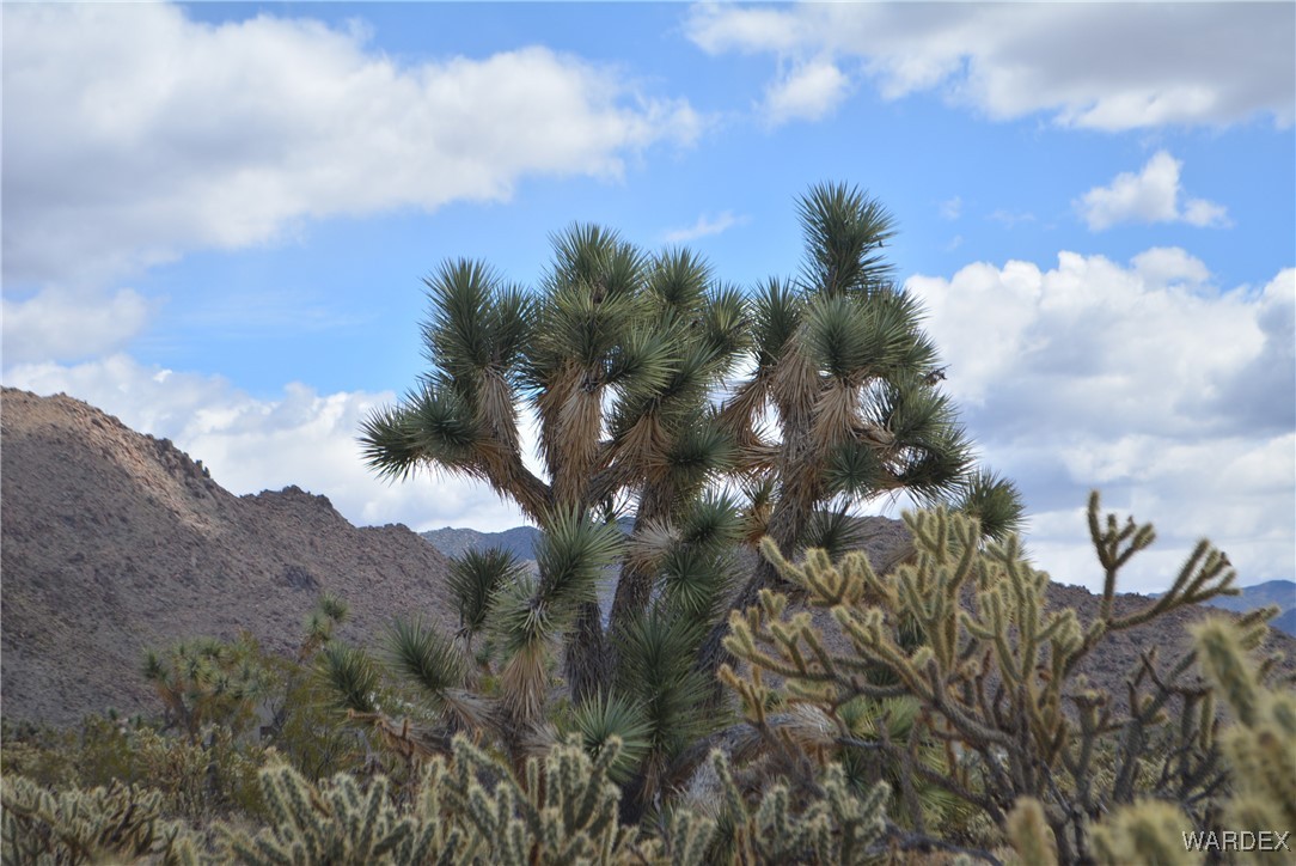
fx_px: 2971
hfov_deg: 24.6
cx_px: 648
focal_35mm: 82
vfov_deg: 16.6
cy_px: 433
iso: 400
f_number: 7.1
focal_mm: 55
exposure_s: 1/1600
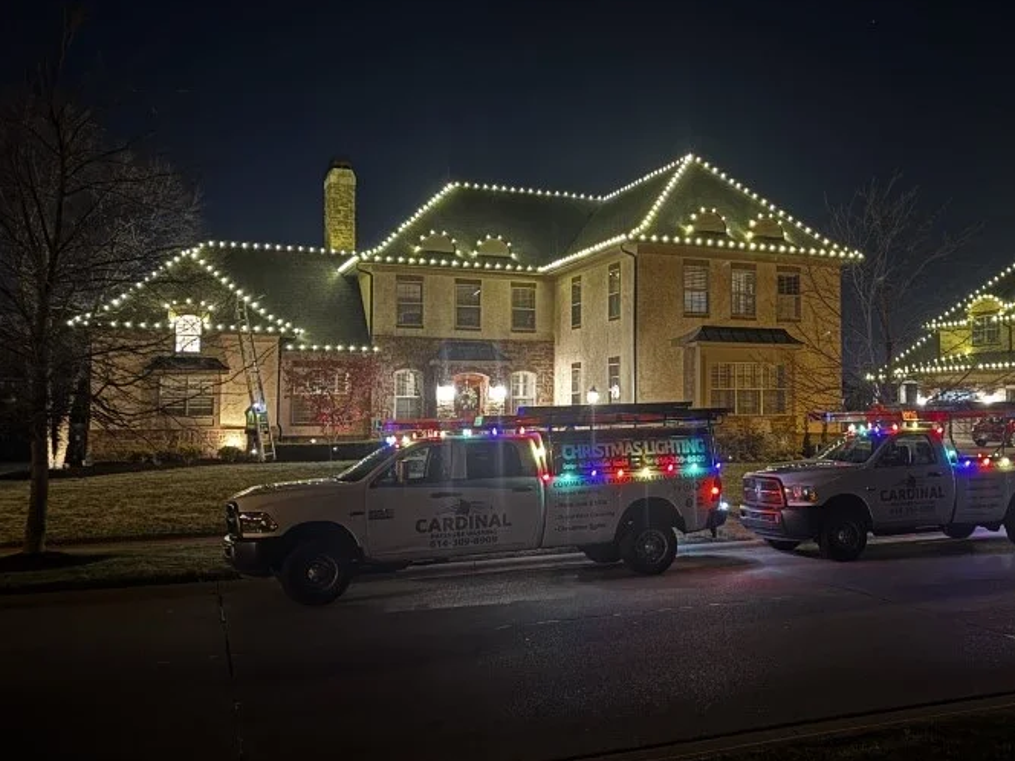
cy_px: 362
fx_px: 1085
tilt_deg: +2.3
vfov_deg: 38.7
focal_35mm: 37
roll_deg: +0.3
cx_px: 708
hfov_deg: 48.9
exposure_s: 1/12
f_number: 1.78
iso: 1000
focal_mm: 6.76
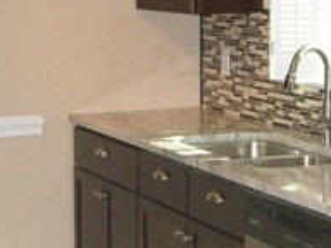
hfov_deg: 16.4
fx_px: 1147
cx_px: 198
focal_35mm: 120
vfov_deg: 12.3
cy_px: 83
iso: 200
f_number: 2.7
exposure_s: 1/181
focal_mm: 7.5
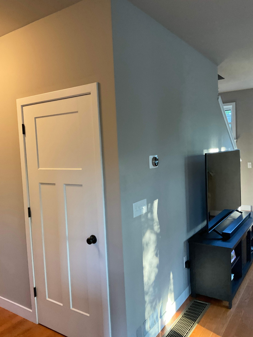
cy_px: 168
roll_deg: +3.2
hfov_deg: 48.2
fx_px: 283
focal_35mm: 29
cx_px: 126
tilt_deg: -3.8
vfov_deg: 61.7
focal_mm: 3
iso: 200
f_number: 1.8
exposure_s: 1/60
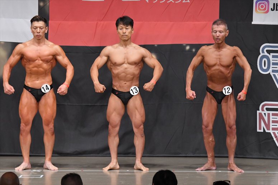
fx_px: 1675
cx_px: 139
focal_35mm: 217
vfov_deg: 6.3
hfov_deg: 9.5
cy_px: 92
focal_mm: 145
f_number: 5.6
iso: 5000
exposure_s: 1/400
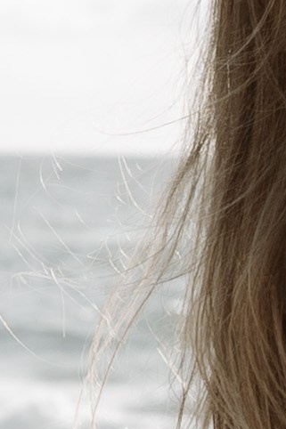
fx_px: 5199
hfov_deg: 3.1
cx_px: 813
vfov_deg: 4.7
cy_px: -148
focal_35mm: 436
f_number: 3.5
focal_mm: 35
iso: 100
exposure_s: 1/1600
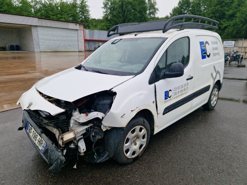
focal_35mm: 23
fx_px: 164
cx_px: 124
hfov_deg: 73.9
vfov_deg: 58.9
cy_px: 92
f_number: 1.8
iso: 50
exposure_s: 1/500
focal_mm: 5.4
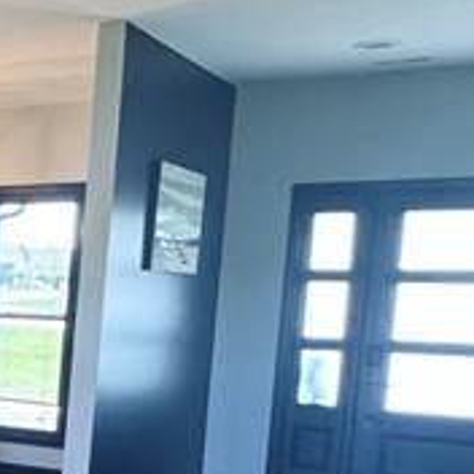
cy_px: 364
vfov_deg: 23.7
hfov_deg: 15.5
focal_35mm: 72
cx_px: -611
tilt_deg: -4.6
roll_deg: -1.2
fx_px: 1115
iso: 250
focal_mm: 2.22
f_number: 2.2
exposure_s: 1/120
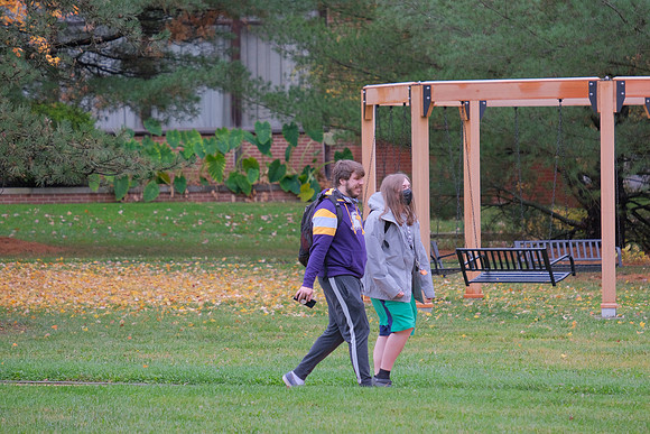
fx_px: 5147
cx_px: 325
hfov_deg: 7.2
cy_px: 217
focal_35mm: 285
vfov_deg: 4.8
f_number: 5.6
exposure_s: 1/320
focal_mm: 190.3
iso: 1000
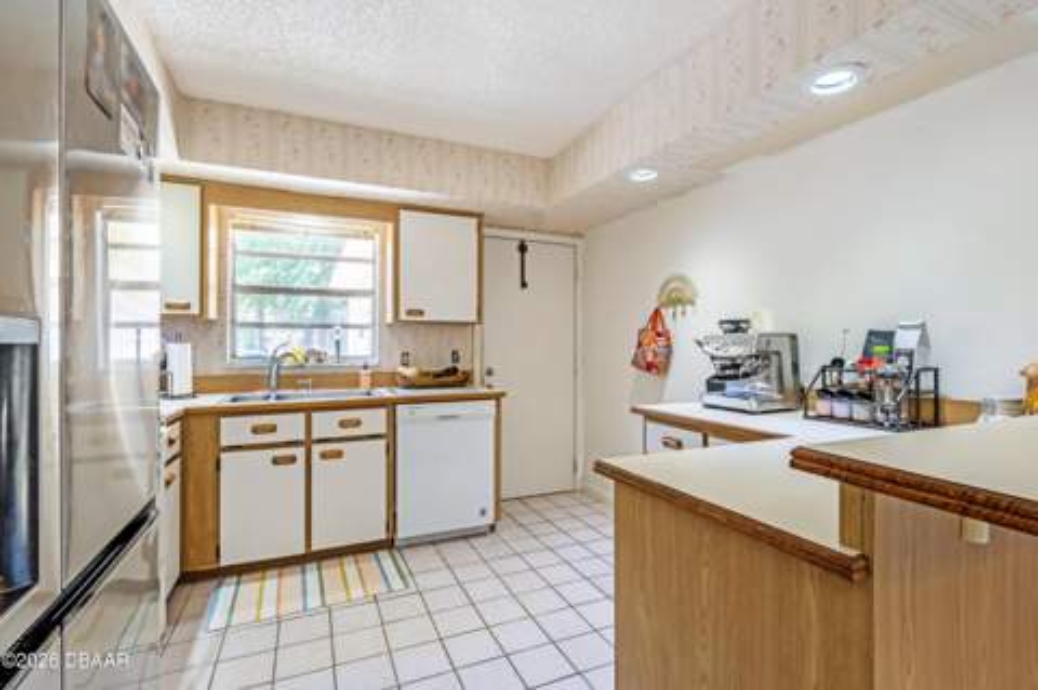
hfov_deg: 95.0
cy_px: 345
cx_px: 519
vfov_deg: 71.9
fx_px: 475
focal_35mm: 16
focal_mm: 11
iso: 250
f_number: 9
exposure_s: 1/160
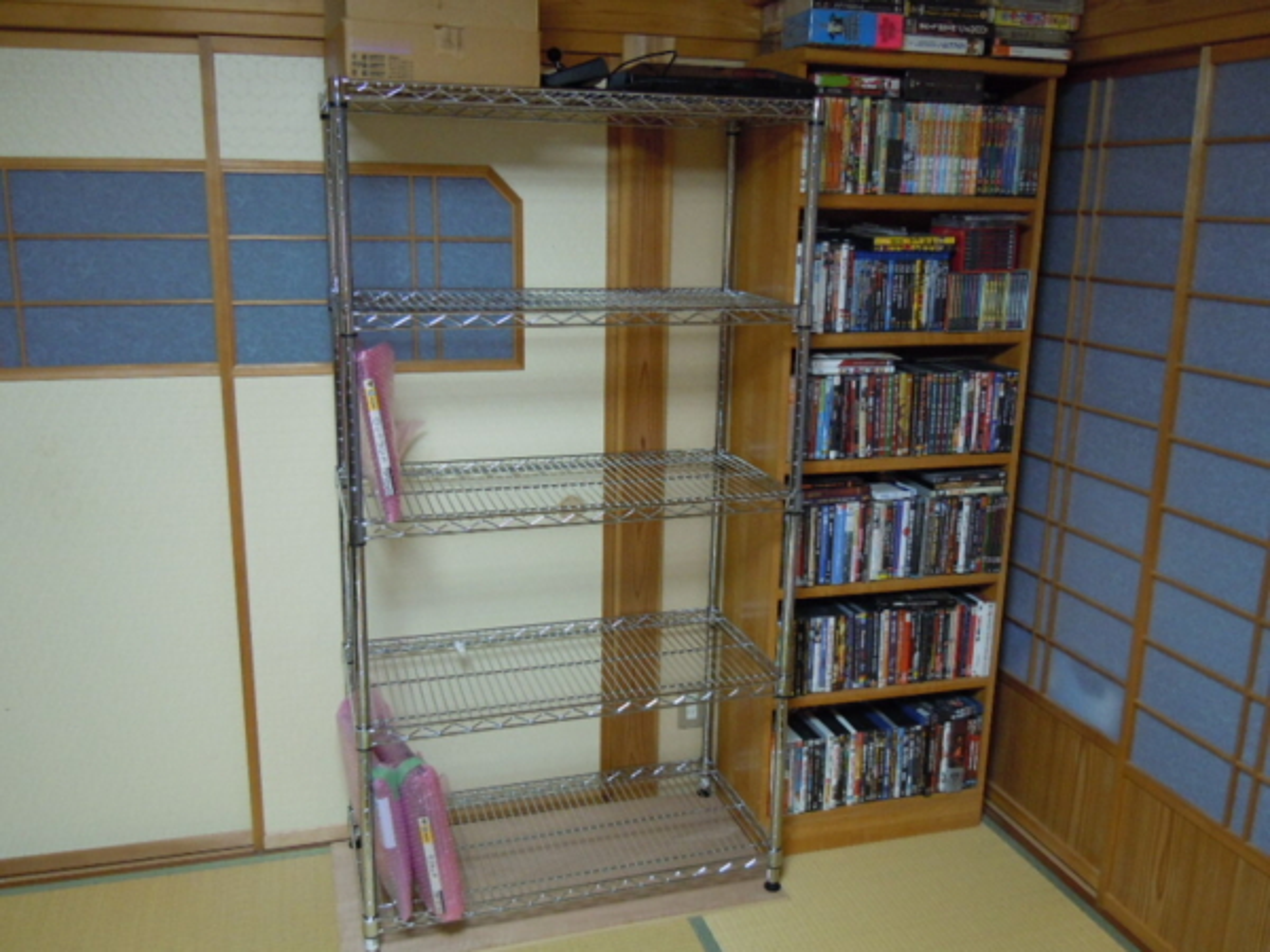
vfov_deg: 46.8
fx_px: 1101
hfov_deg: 60.0
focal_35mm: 30
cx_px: 635
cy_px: 476
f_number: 3.5
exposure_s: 1/10
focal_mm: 5.4
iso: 400
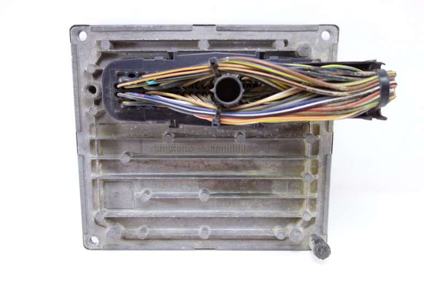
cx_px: 212
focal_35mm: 28
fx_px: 330
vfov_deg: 46.4
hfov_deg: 65.5
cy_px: 142
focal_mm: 10.4
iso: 125
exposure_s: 1/60
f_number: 1.8
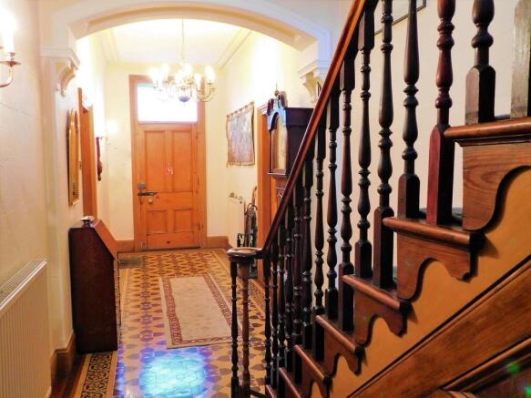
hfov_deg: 60.0
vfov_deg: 46.8
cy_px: 199
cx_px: 266
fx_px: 460
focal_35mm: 30
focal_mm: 5.3
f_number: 3.2
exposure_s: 1/20
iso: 400
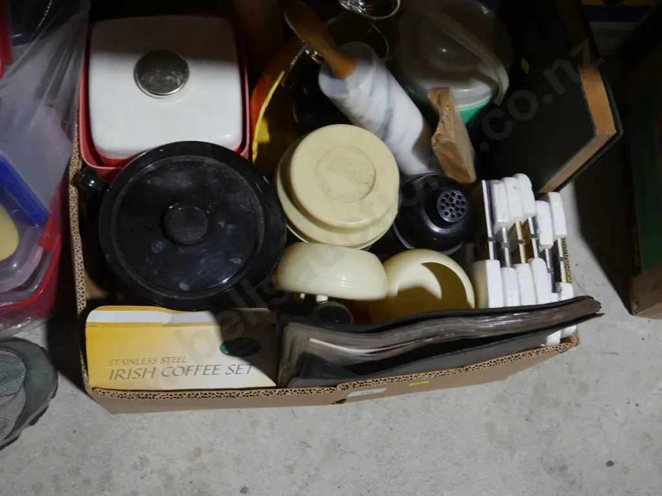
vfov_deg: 36.0
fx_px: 765
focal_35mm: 40
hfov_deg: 46.8
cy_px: 248
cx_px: 331
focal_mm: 20
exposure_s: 1/60
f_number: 4.4
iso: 320
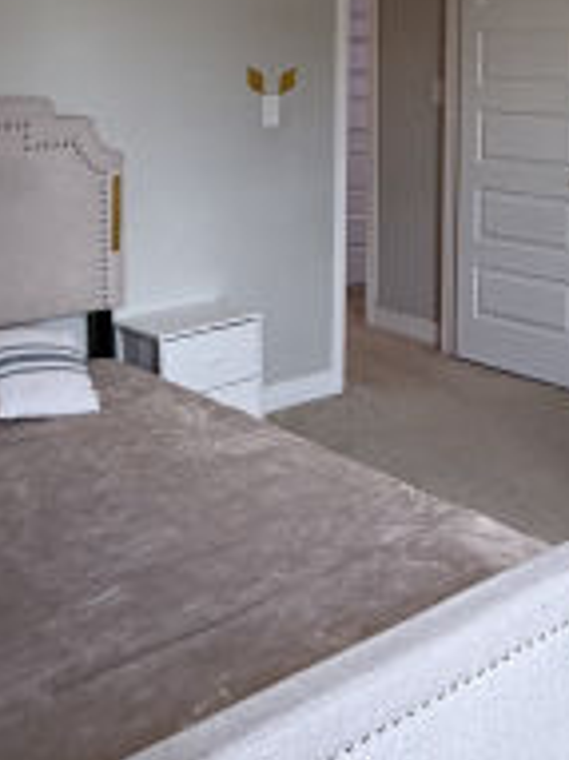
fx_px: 1075
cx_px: 318
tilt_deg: -3.5
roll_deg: -0.8
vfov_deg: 37.1
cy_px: 117
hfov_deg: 29.6
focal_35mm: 49
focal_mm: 2.22
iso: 160
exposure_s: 1/121
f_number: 2.2
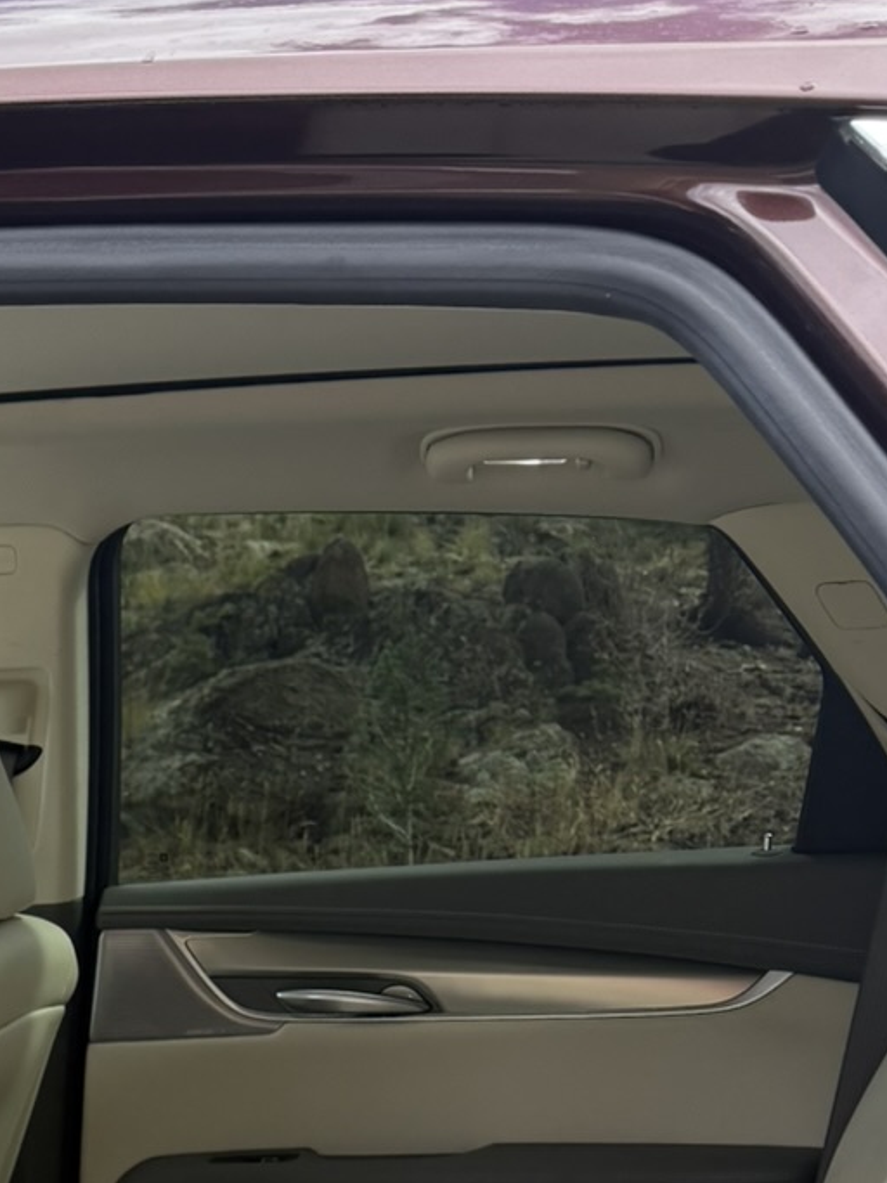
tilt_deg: -15.6
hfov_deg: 19.6
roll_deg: +2.1
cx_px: -76
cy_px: 1490
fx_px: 2461
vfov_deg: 24.1
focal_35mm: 72
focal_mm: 6.76
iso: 100
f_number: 1.78
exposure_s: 1/849
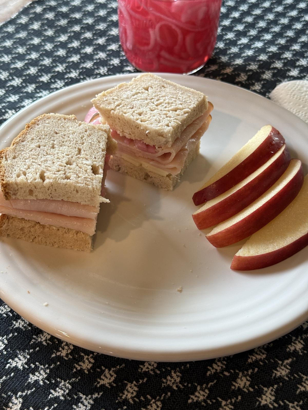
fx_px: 569
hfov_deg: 30.3
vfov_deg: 39.7
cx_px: 154
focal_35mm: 48
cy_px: 205
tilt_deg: -47.1
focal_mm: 6.76
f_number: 1.78
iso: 80
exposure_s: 1/60
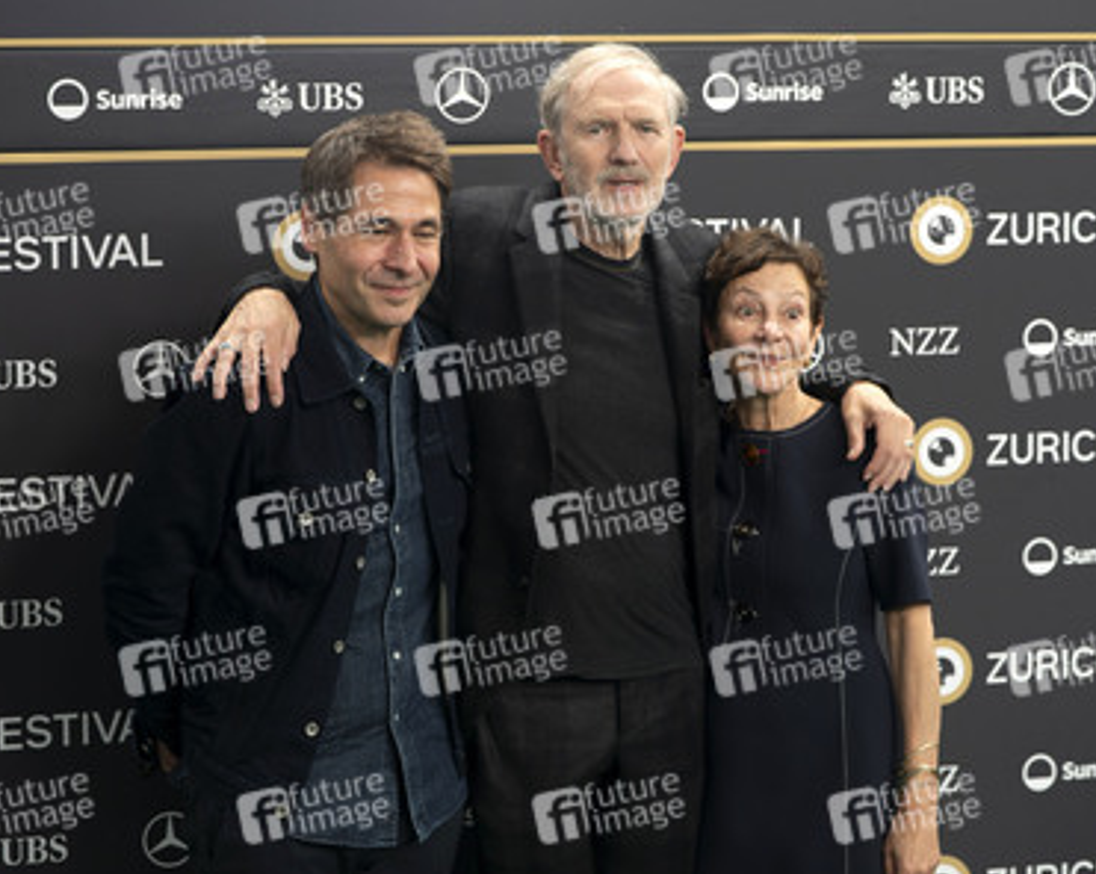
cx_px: 481
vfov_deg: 16.5
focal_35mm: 93
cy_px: 407
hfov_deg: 20.6
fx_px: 3014
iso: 400
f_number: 4.5
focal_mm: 70
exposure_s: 1/200
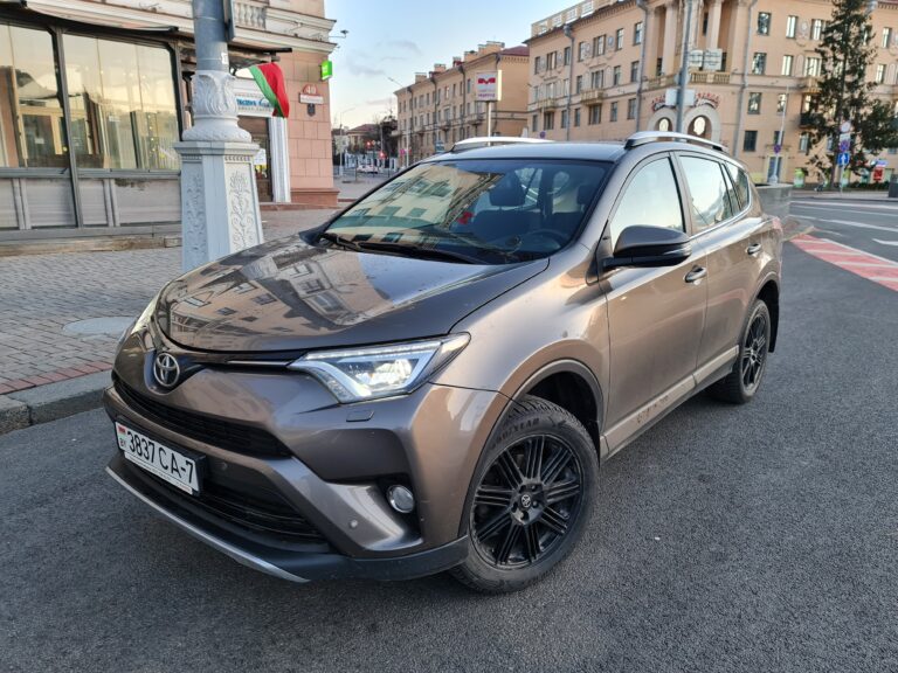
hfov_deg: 69.4
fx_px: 649
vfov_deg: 54.9
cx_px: 449
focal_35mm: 25
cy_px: 336
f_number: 1.8
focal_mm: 7
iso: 64
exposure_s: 1/100
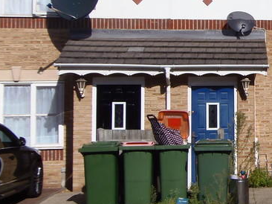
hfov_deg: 21.5
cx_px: 334
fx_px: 660
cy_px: 105
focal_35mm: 84
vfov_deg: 17.5
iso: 64
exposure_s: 1/640
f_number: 5.8
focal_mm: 5.5
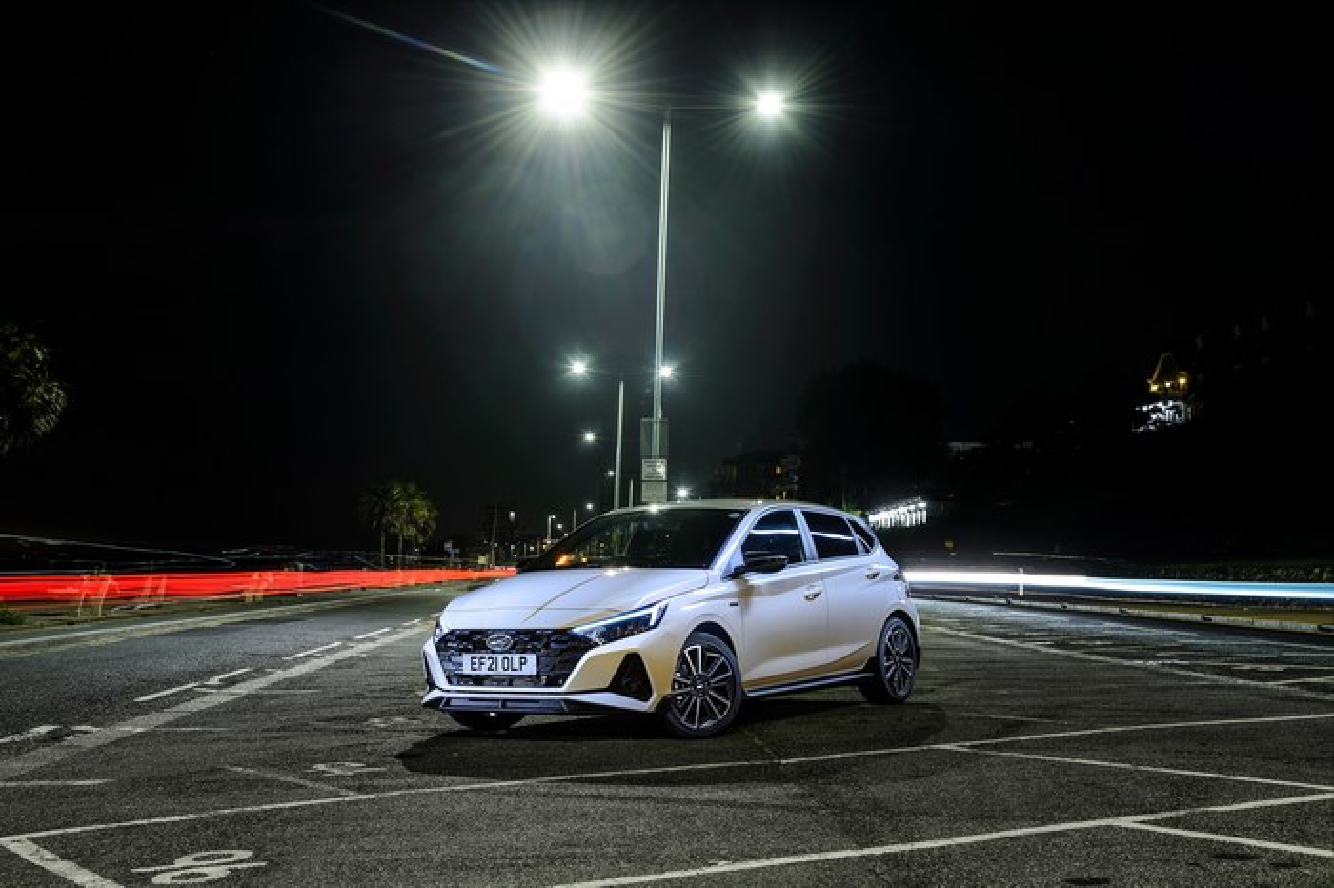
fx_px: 1667
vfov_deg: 29.8
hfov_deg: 43.6
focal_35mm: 45
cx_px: 667
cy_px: 444
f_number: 7.1
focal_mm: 45
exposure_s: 8
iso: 100
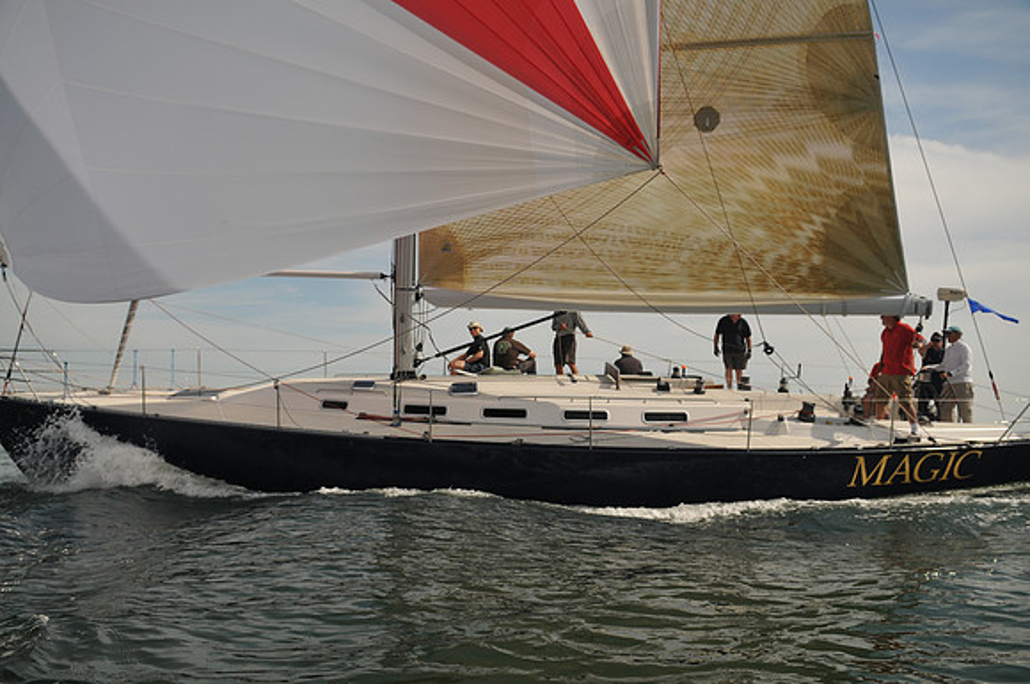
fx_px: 729
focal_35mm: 26
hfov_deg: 70.5
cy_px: 342
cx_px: 515
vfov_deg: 50.3
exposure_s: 1/1250
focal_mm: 17
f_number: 4.5
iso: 200
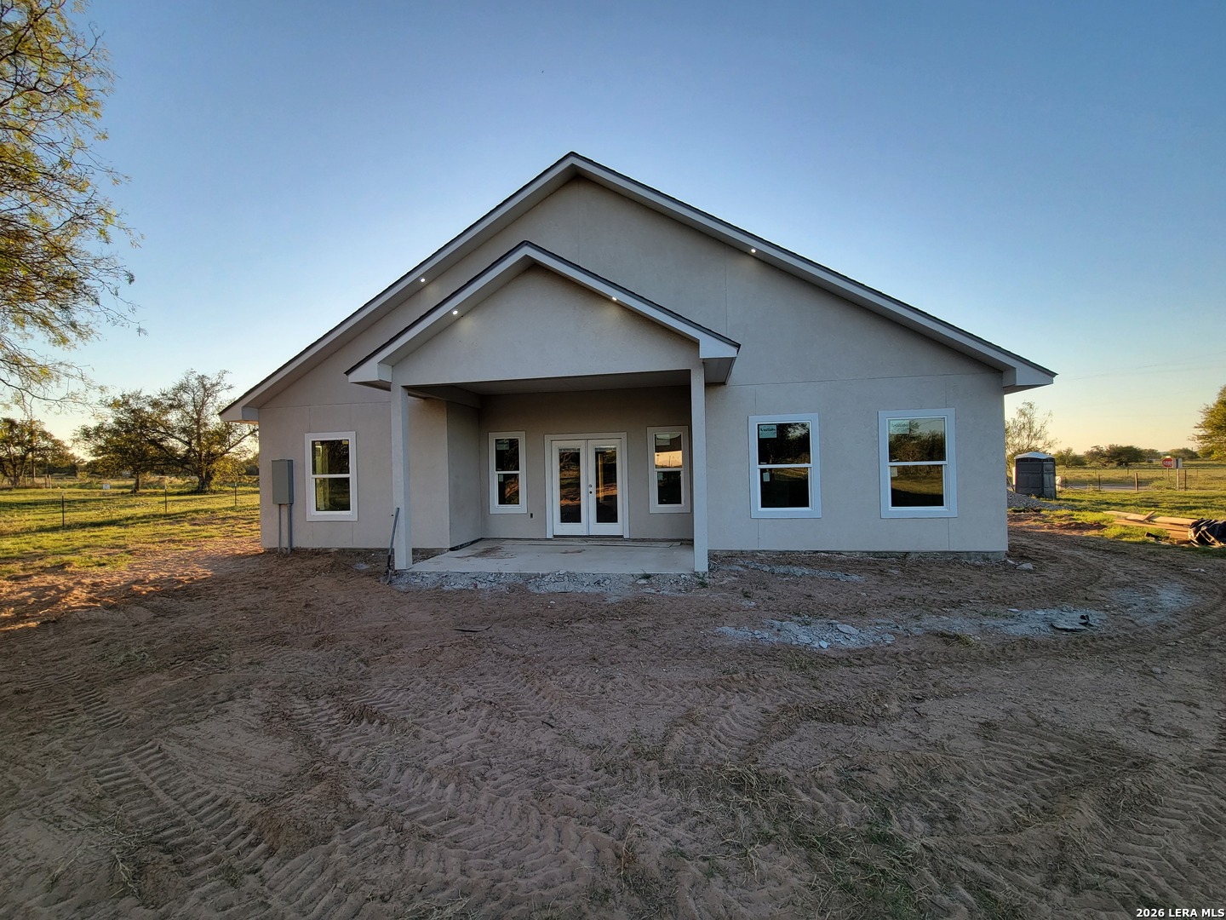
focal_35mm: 13
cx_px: 613
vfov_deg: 89.9
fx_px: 460
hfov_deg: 106.2
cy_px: 460
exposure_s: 1/456
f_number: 2.2
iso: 50
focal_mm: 2.2
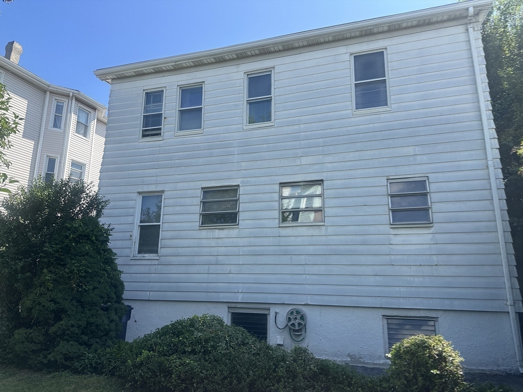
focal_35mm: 24
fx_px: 363
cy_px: 196
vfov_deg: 56.8
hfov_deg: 71.6
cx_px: 262
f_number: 1.78
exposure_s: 1/2155
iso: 80
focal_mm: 6.86
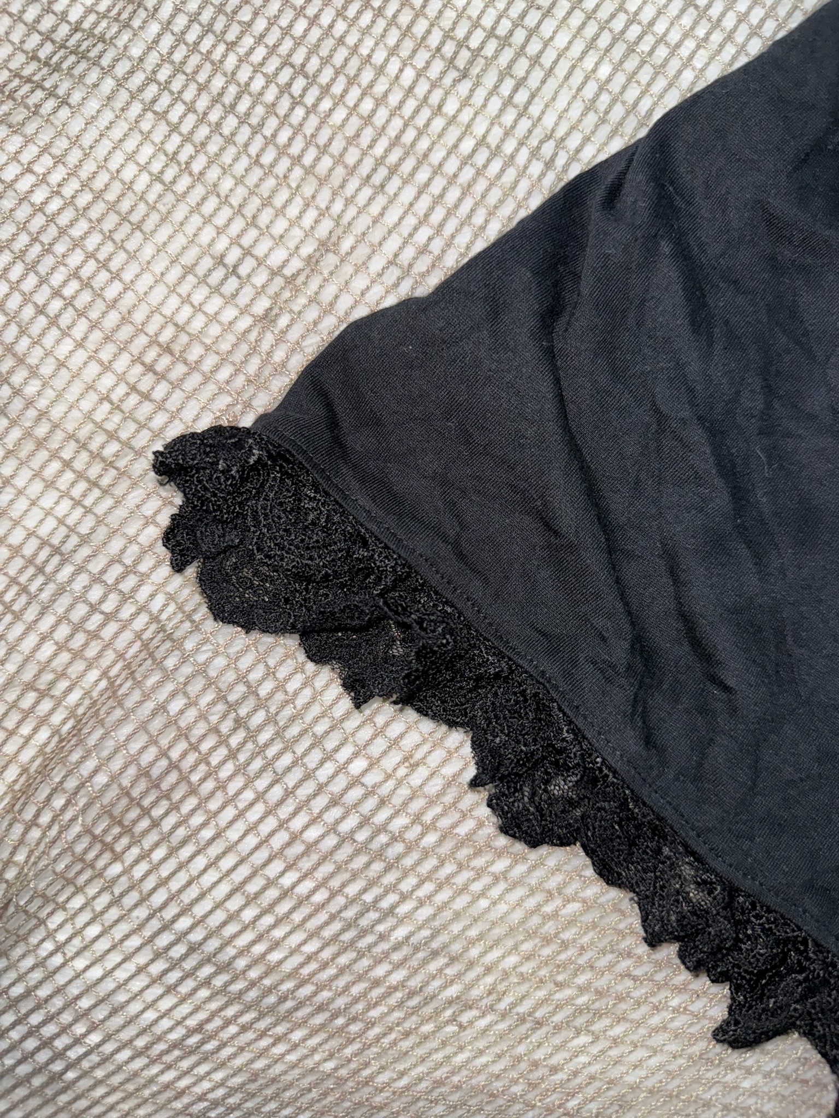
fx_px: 776
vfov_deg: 71.6
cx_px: 420
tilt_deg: -86.0
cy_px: 559
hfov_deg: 56.8
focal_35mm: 24
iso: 50
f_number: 1.78
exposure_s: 1/33
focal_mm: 6.76
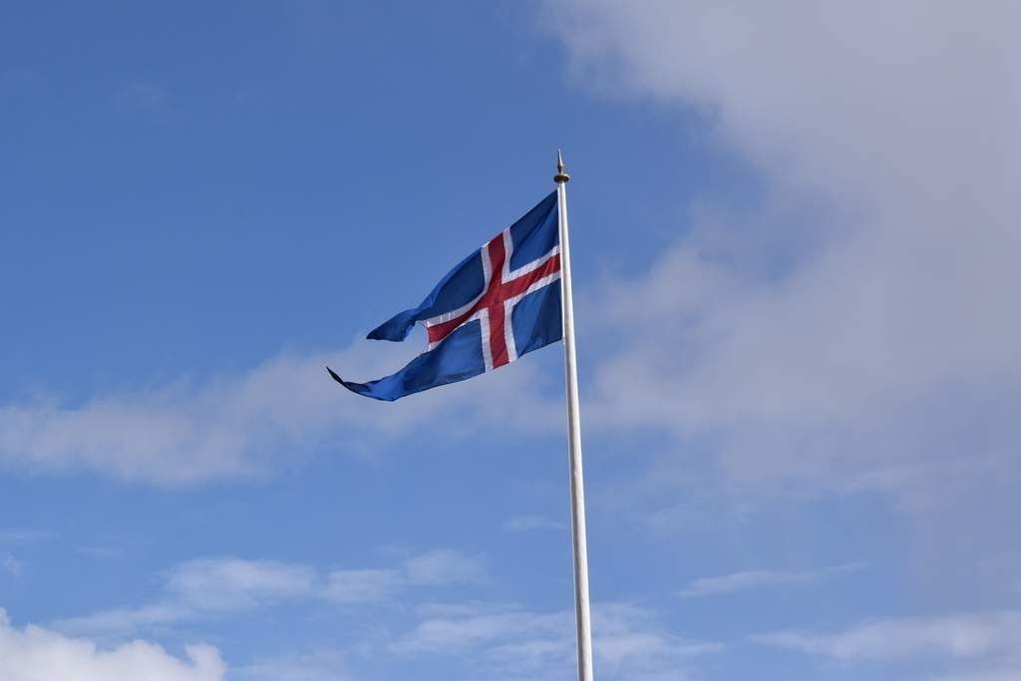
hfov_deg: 24.6
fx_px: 2340
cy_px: 340
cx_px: 510
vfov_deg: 16.6
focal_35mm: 82
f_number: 14
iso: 640
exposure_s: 1/800
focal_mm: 55
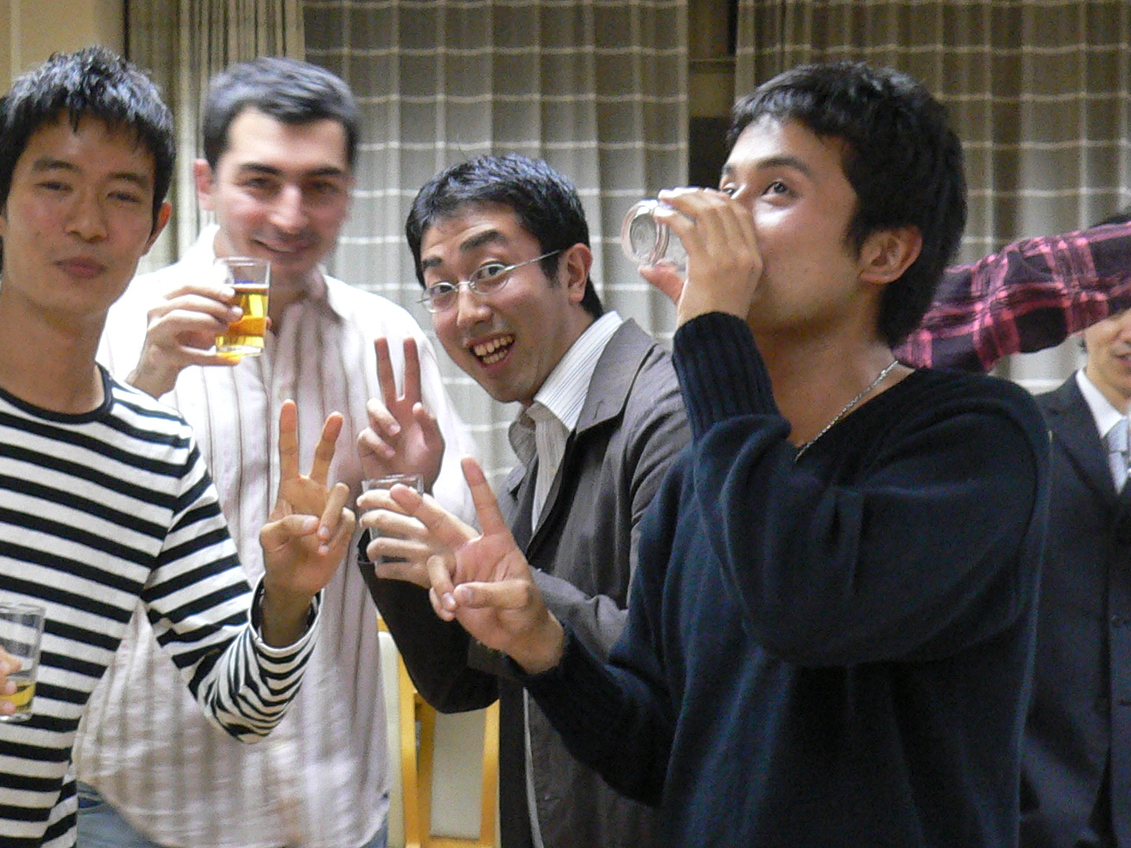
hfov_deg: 28.5
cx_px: 455
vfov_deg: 21.6
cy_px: 433
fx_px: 2221
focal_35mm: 68
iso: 200
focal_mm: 5.8
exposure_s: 1/13
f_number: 2.8
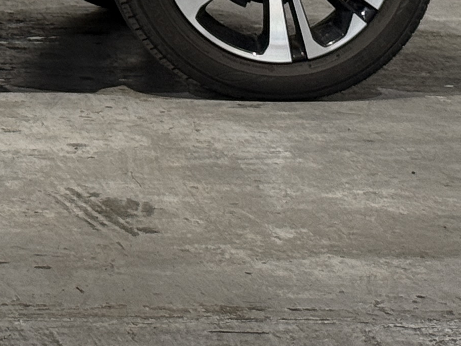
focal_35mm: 212
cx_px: -337
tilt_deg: +0.5
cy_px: -350
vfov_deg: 6.8
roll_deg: +0.0
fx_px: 2824
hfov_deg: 9.0
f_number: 1.78
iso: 64
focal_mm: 6.76
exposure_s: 1/60
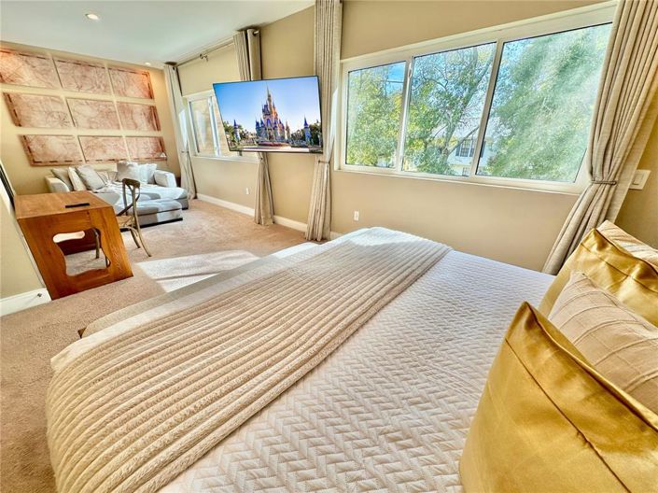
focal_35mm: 14
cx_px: 329
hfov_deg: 102.1
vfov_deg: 85.6
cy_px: 246
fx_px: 266
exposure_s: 1/167
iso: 40
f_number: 2.2
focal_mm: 2.22
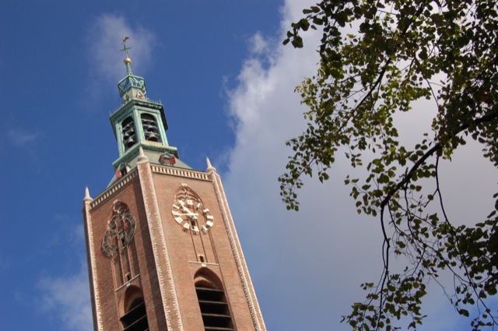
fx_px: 705
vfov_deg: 26.4
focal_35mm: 51
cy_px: 166
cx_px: 249
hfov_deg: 38.9
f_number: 13
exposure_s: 1/640
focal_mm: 34
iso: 800
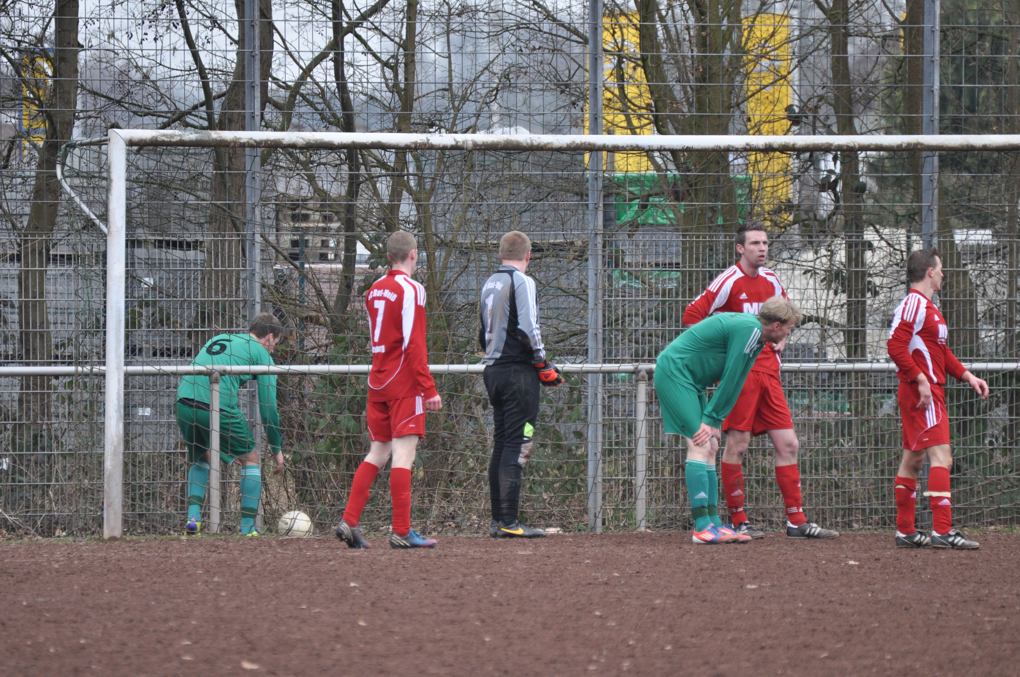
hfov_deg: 4.6
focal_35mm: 450
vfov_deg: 3.0
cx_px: 510
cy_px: 338
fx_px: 12734
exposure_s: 1/400
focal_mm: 300
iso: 640
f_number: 5.6
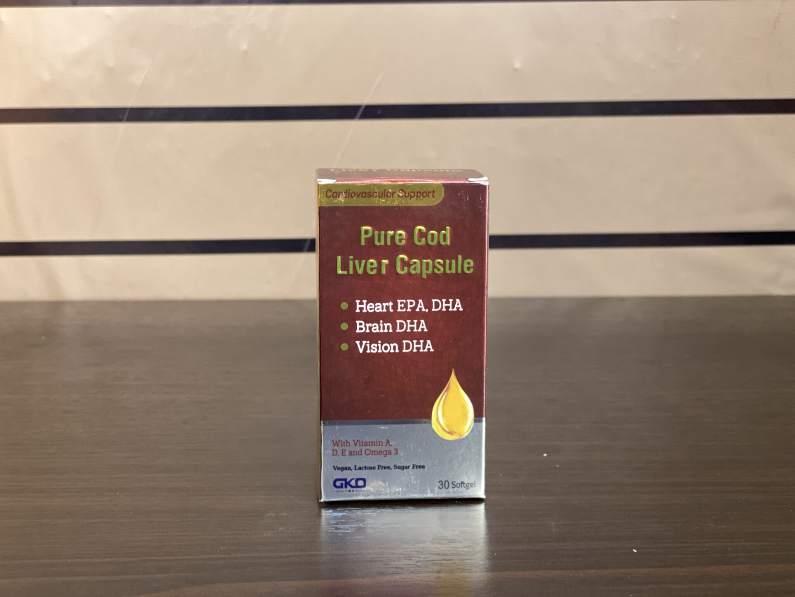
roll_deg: +1.7
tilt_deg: -9.1
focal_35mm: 52
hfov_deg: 36.8
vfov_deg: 28.0
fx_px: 1194
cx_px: 398
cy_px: 298
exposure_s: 1/24
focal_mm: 6
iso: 400
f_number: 2
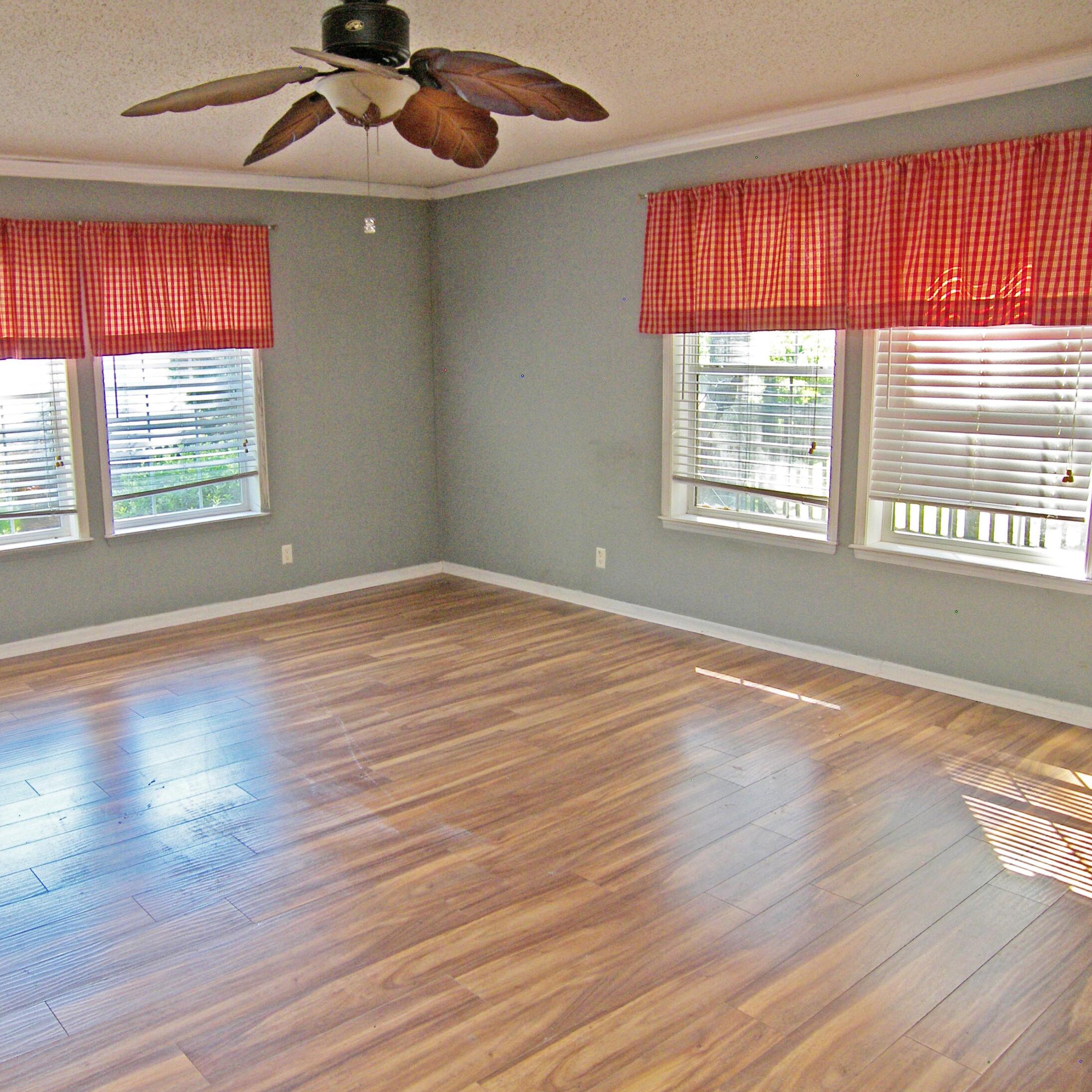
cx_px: 405
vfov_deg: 55.6
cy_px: 559
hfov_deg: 54.9
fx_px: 1035
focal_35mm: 29
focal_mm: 5
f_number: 2.8
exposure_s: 1/60
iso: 100
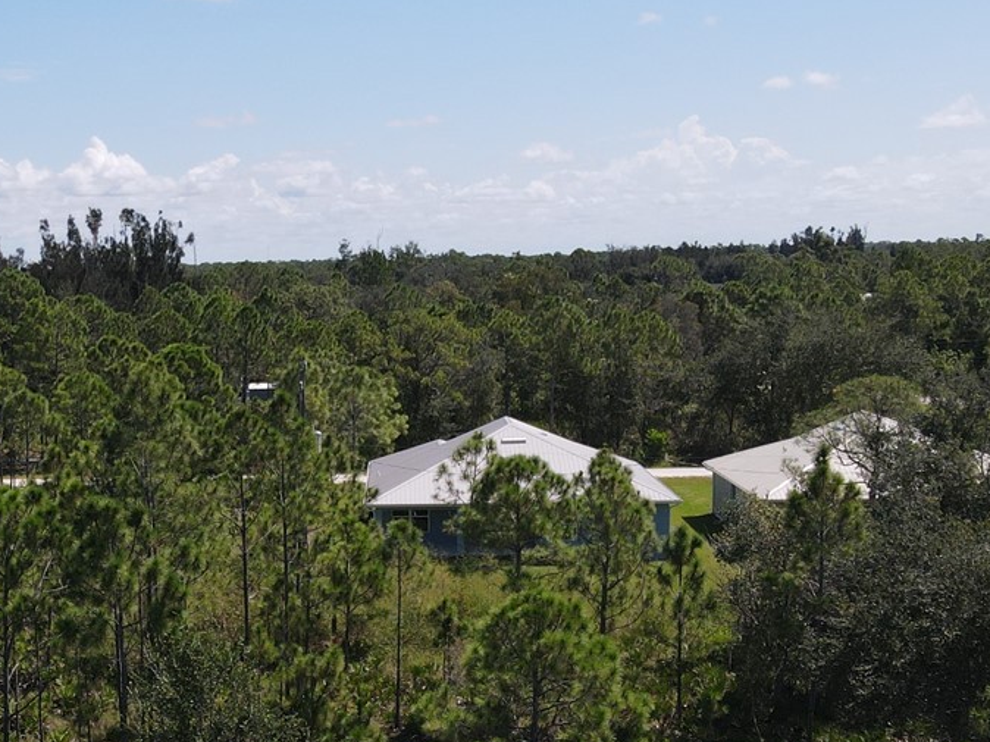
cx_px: 191
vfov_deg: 25.5
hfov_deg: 32.8
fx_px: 1630
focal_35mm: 57
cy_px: 491
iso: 100
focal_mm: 4.5
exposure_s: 1/800
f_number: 2.8
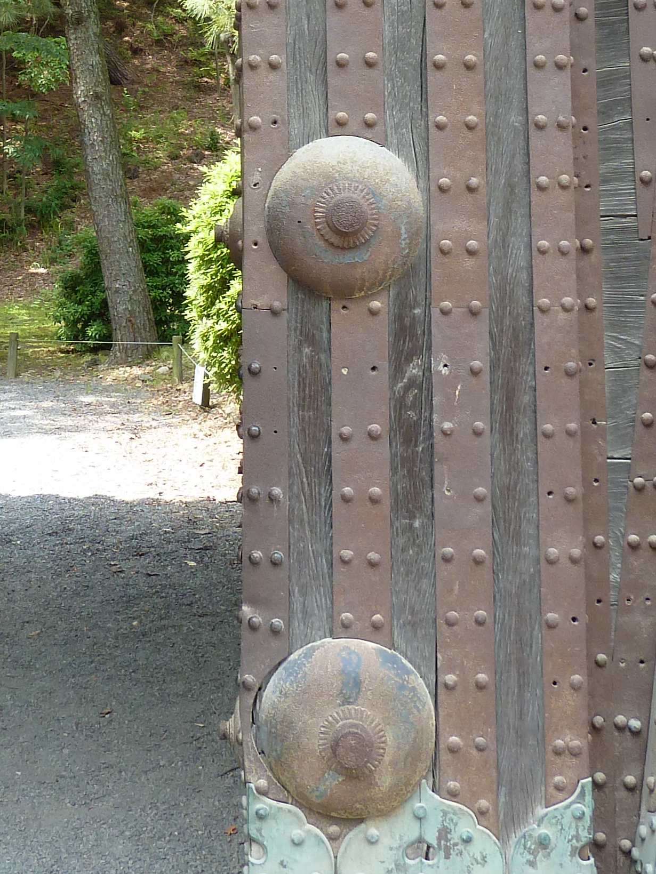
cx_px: 185
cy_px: 77
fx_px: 1541
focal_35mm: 61
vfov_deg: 30.2
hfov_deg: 23.8
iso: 80
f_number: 3.3
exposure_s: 1/100
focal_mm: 4.1
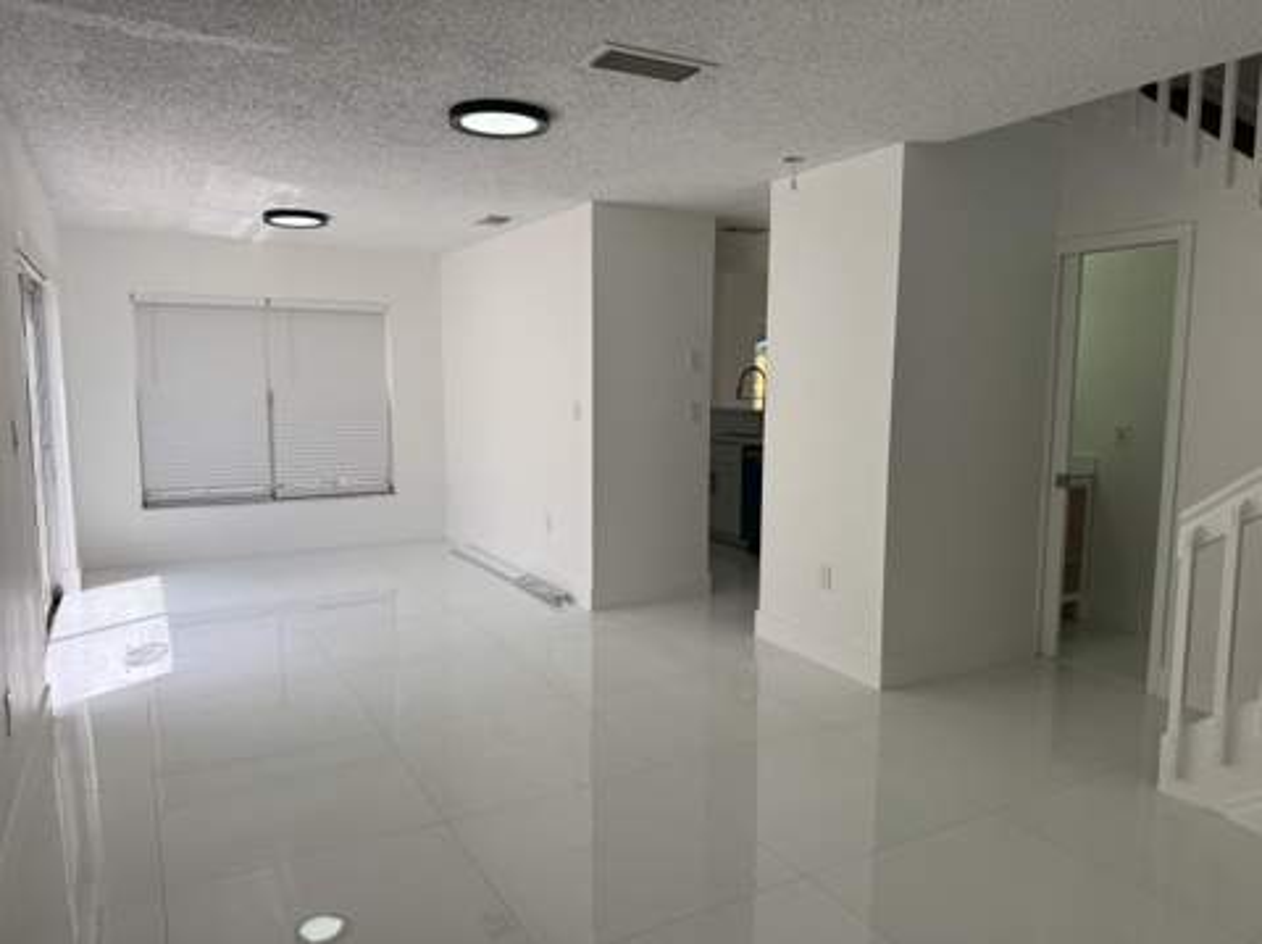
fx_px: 874
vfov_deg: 56.7
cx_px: 631
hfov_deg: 71.7
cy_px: 472
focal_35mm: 24
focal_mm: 6.76
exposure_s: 1/822
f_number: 1.78
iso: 80
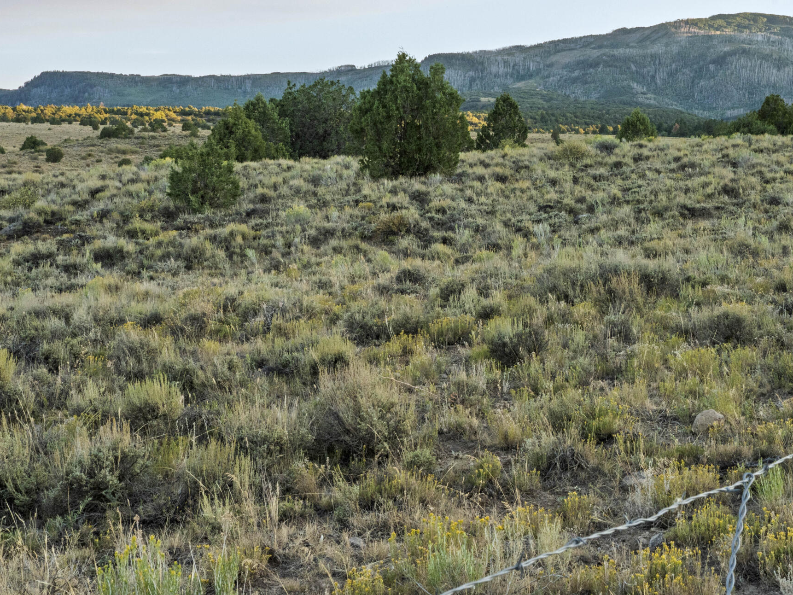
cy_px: 147
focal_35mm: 67
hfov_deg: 28.3
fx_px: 1535
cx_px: 652
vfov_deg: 21.7
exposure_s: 1/30
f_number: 20
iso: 1000
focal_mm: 40
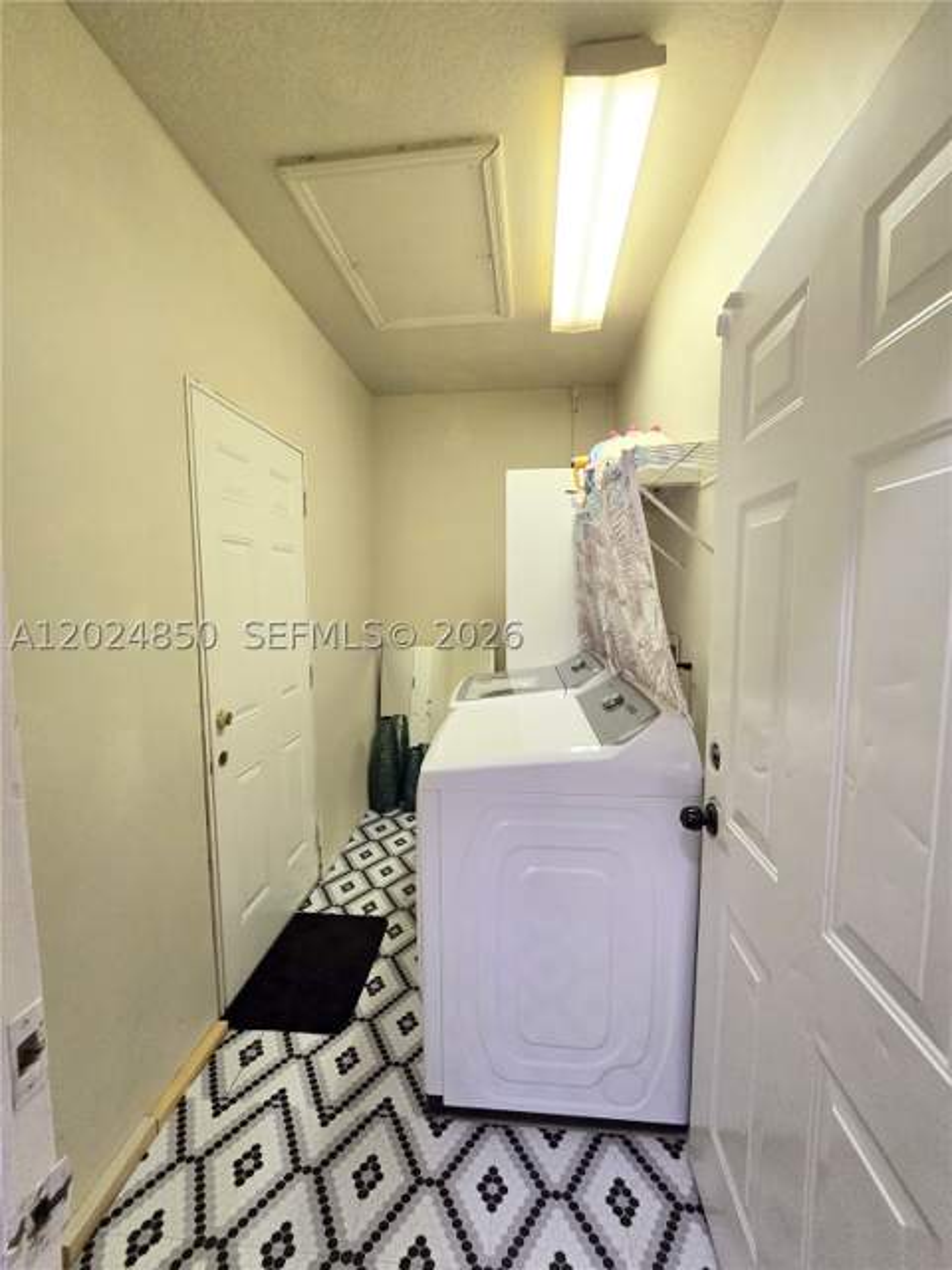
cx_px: 476
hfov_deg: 89.9
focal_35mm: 13
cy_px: 635
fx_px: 477
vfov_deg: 106.2
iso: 320
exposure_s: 1/60
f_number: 2.2
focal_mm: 2.2
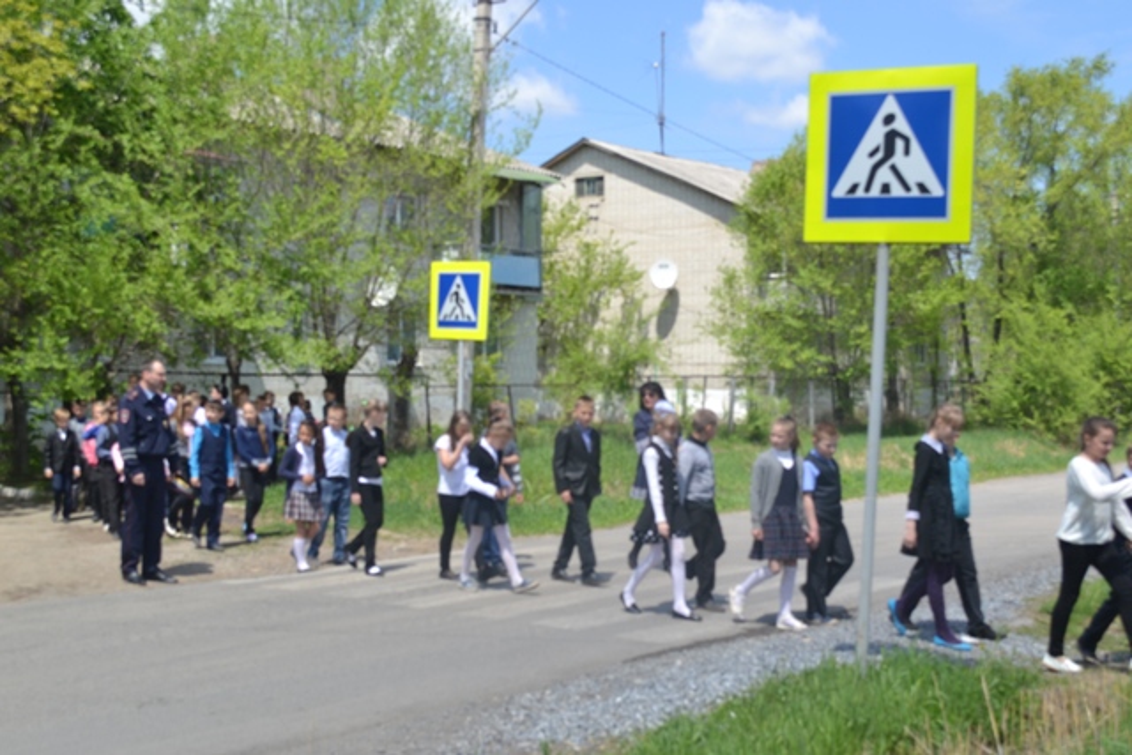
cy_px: 378
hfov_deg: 41.1
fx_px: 1510
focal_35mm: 48
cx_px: 566
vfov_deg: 28.1
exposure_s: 1/200
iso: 100
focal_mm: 32
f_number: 7.1
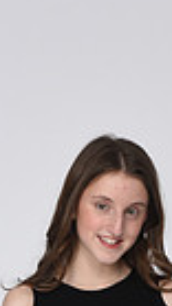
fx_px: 1706
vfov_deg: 10.0
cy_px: 429
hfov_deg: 5.8
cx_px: 100
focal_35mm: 210
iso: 100
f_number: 7.1
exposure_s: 1/160
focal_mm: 48
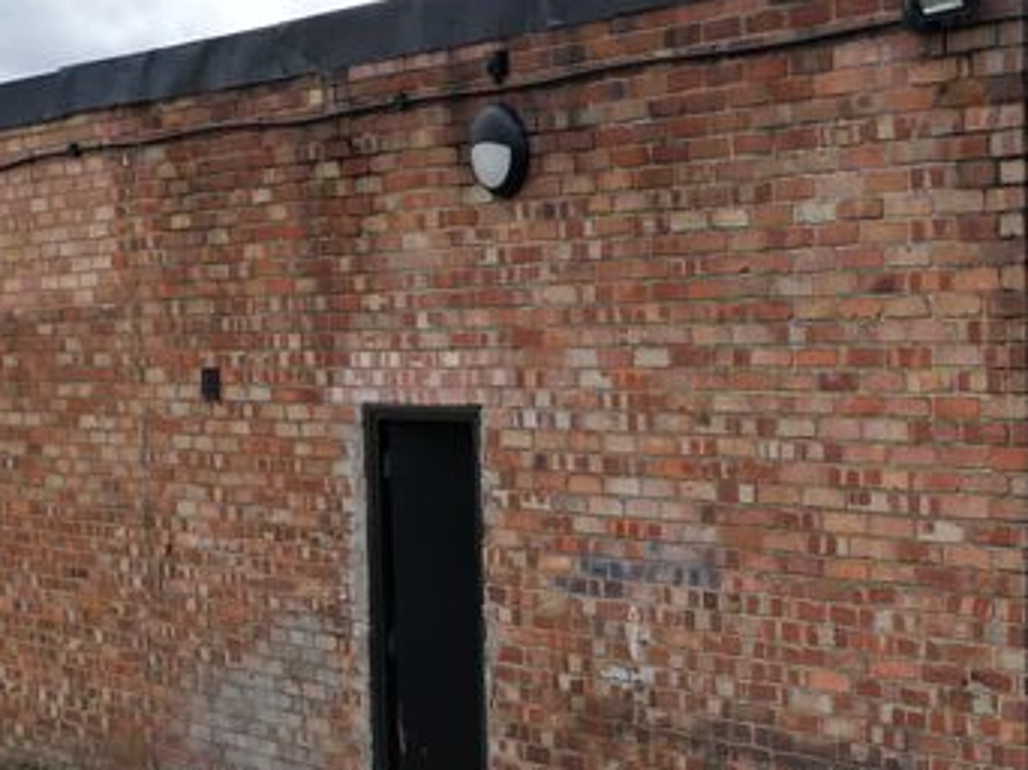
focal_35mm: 78
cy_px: 600
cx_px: 917
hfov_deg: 24.4
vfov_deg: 18.7
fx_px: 2315
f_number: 1.7
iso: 100
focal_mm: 6.72
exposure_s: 1/3200
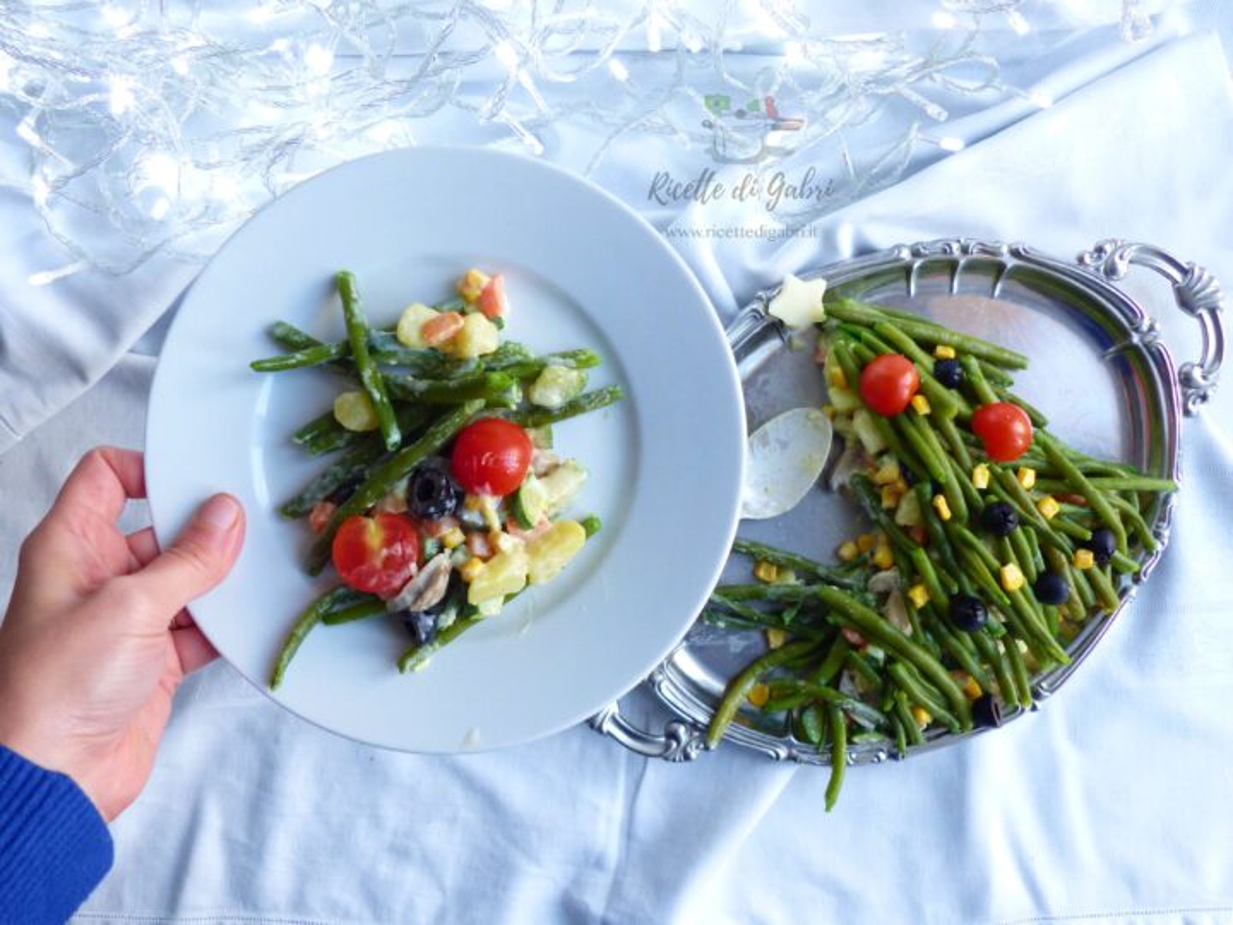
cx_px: 616
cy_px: 462
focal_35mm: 30
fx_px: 1069
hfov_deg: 60.0
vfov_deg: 46.8
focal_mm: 5.4
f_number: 2.8
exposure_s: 1/60
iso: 200
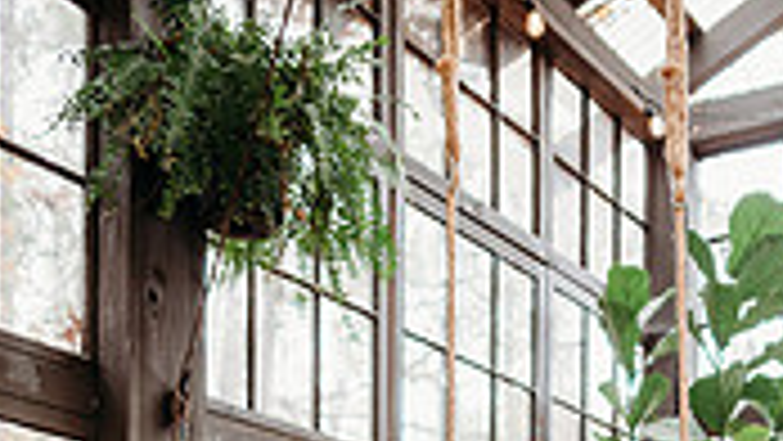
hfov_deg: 31.8
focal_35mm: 65
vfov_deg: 16.2
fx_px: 1350
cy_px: 742
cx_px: 580
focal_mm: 24
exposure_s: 1/200
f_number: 2.2
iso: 320
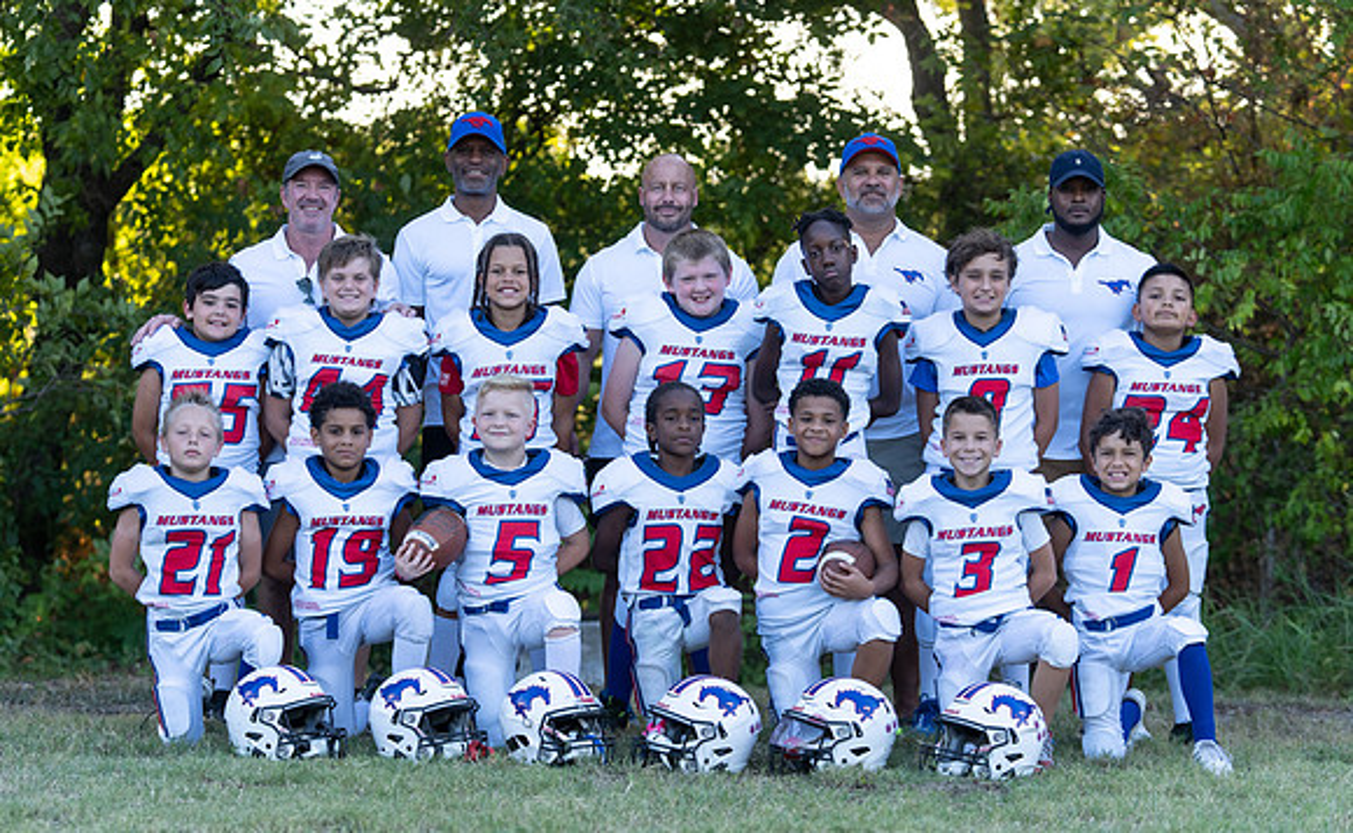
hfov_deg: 17.5
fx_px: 4392
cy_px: 457
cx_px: 673
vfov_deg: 10.8
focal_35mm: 120
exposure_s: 1/320
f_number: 3.5
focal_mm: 97
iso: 250
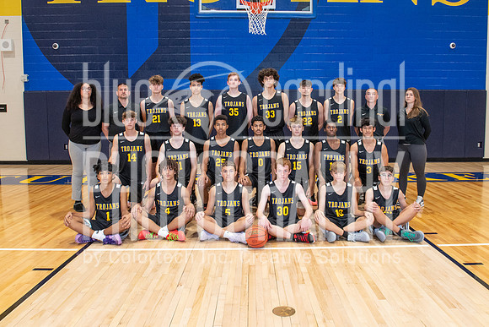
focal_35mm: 31
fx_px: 417
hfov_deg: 60.7
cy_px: 152
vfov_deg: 42.7
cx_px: 263
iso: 2000
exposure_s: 1/200
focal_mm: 24
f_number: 4.5
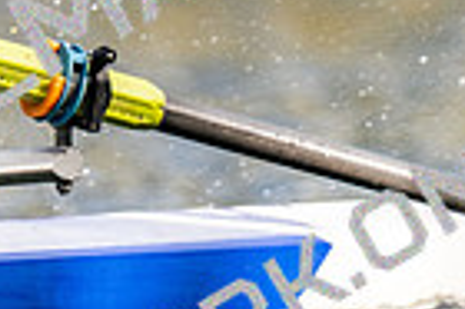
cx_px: -488
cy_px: -68
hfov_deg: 0.6
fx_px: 48226
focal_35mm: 3738
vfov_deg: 0.4
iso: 220
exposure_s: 1/2500
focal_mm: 600
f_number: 4
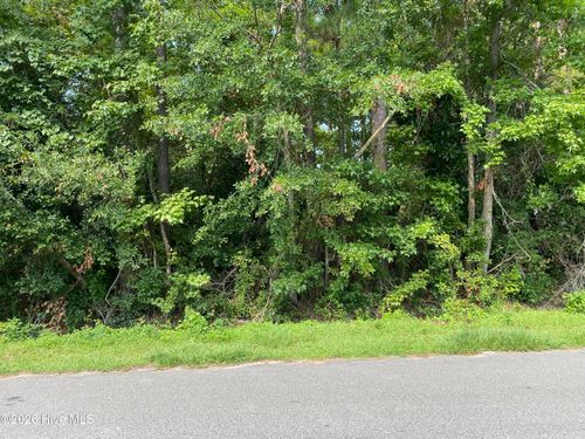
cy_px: 220
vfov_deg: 53.1
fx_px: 439
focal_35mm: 26
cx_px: 292
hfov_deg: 67.3
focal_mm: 4.25
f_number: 1.8
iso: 32
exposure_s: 1/217
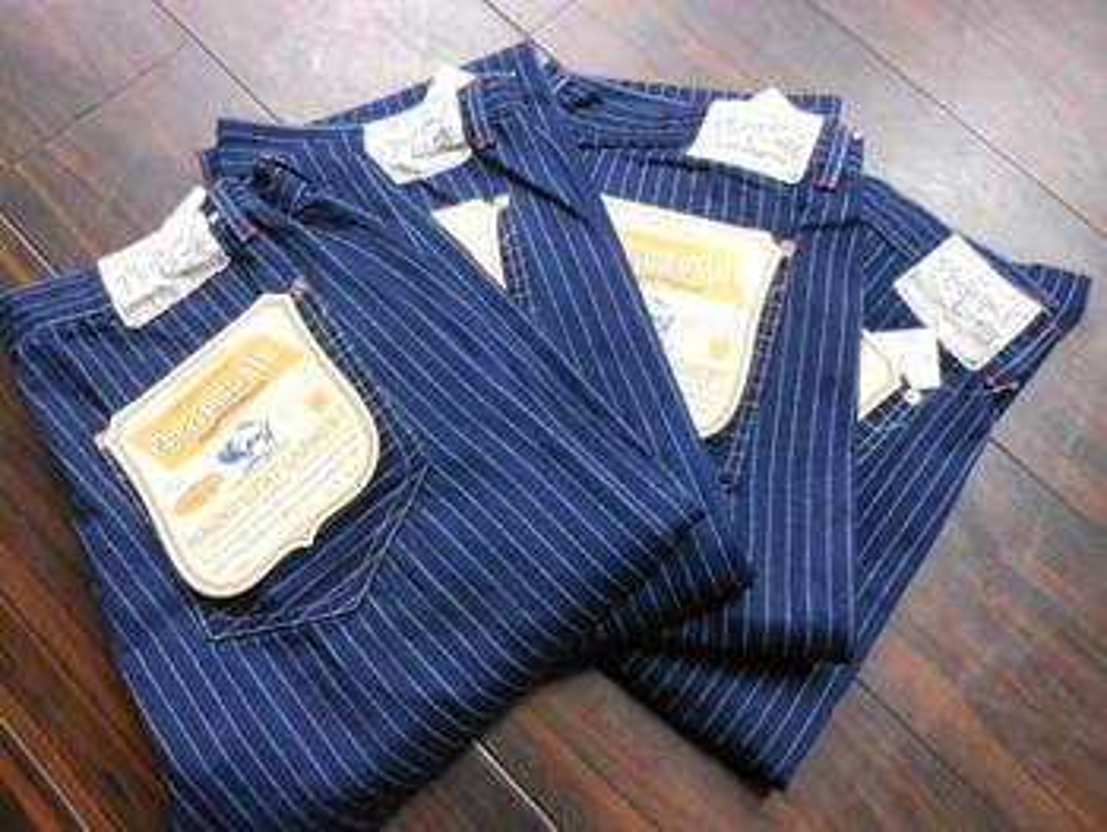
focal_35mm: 28
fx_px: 896
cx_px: 554
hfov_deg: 63.4
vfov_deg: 49.8
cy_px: 416
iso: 400
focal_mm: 5
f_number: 3.7
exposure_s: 1/10
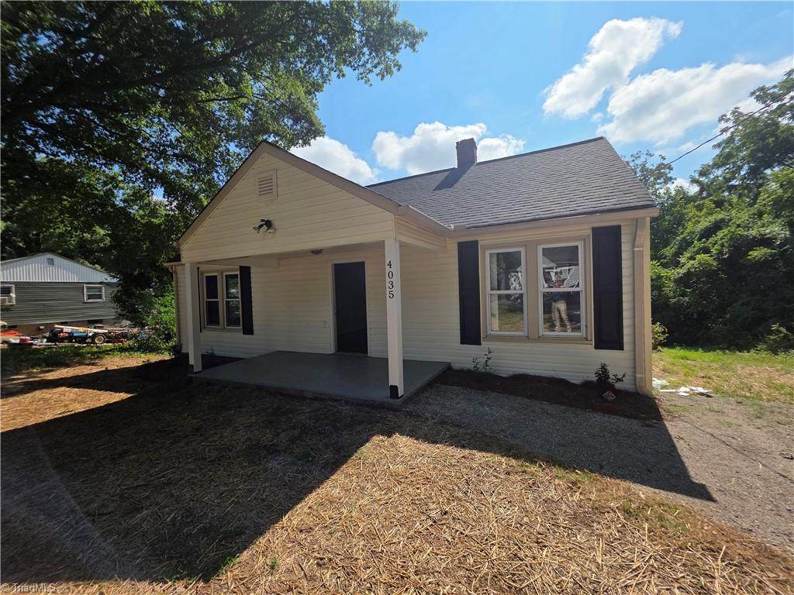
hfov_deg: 106.2
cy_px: 298
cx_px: 397
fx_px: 298
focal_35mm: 13
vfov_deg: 89.9
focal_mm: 2.2
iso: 40
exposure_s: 1/3018
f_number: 1.9
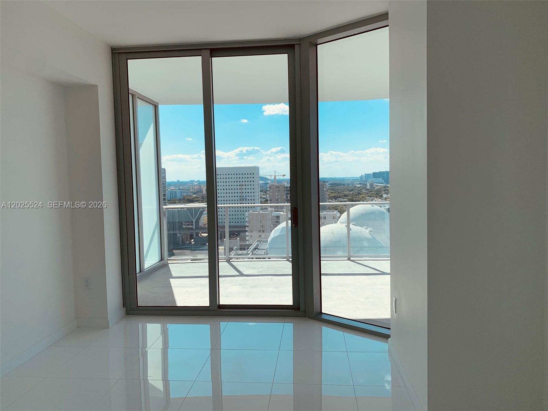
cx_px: 274
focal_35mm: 26
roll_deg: +1.1
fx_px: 412
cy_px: 206
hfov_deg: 67.3
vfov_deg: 53.1
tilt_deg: -2.3
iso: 25
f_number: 1.8
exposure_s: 1/1111
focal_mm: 4.25
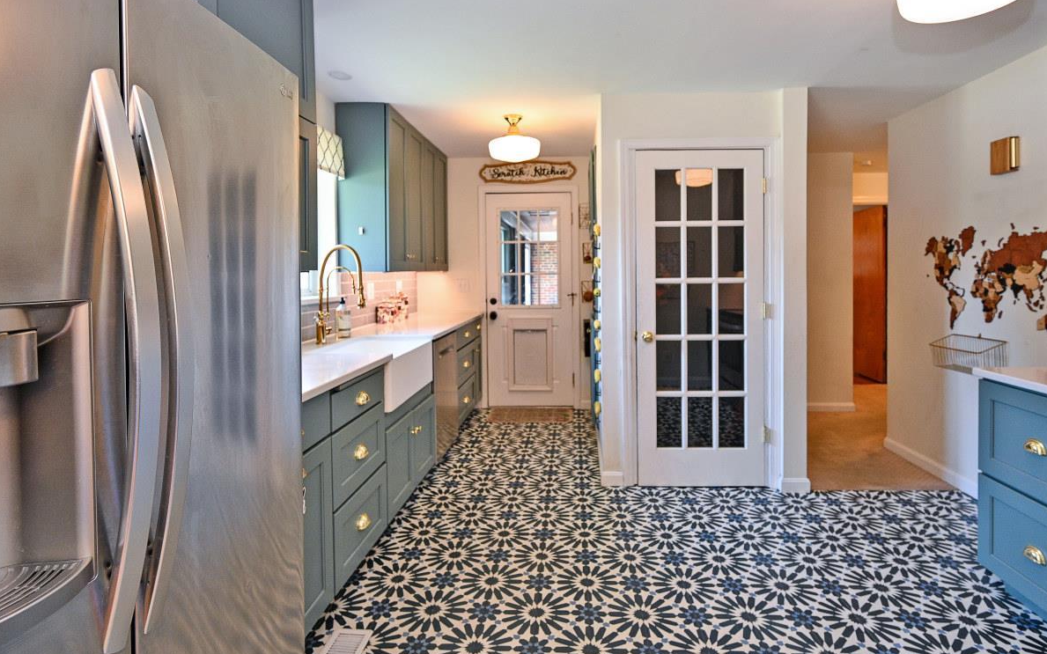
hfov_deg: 91.0
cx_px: 557
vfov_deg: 64.7
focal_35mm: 18
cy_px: 282
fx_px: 514
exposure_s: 1/60
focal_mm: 14
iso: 560
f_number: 4
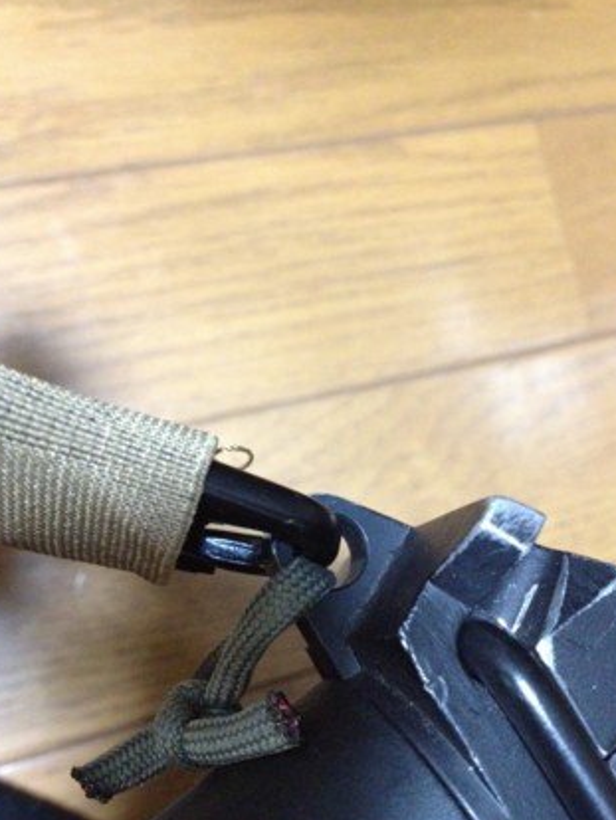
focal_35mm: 38
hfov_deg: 37.8
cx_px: 307
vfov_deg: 48.9
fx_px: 901
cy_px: 430
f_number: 2.4
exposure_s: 1/15
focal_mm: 4.28
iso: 800
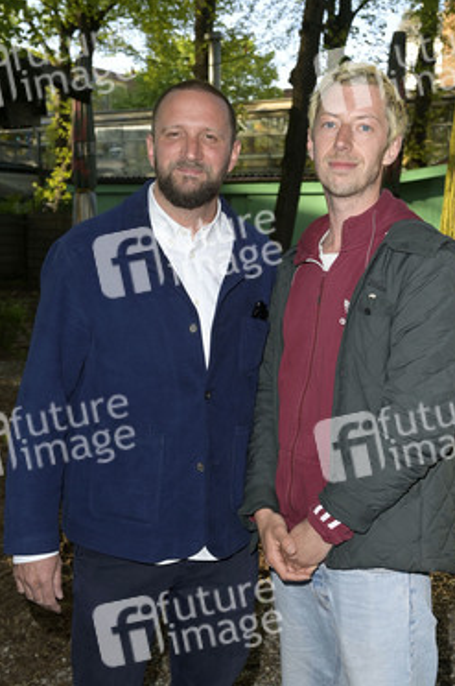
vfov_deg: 45.5
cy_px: 347
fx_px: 817
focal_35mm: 43
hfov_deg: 31.1
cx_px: 241
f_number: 5.6
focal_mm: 40
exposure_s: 1/250
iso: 400
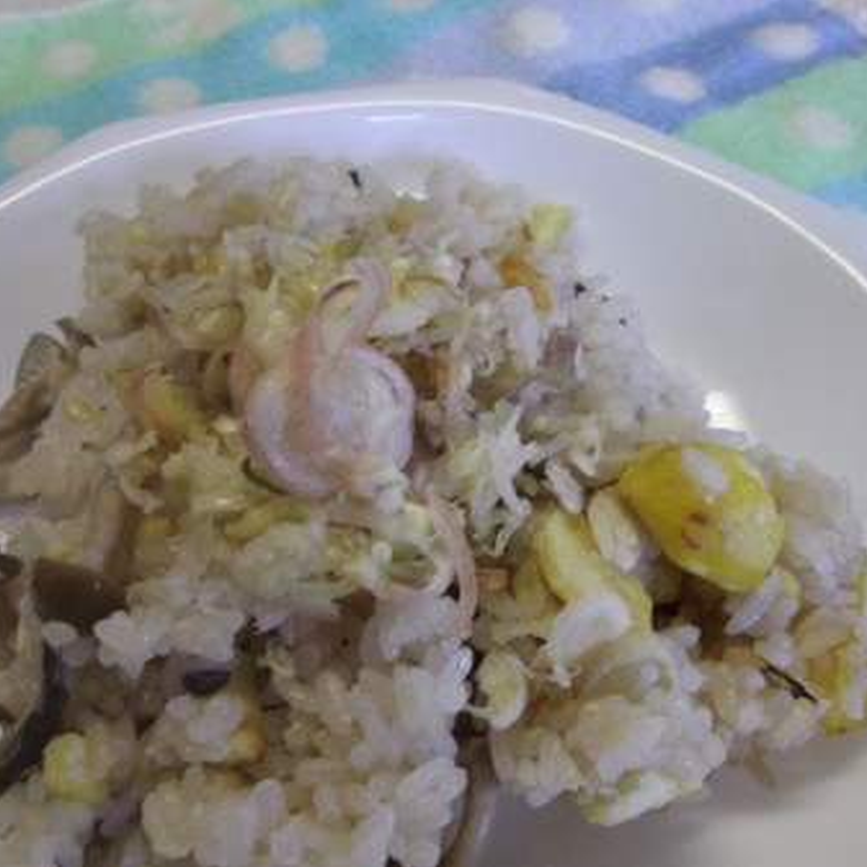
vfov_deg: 51.1
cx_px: 436
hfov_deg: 51.1
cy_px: 434
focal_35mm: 32
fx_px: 907
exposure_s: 1/50
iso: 318
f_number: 3.2
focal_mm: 4.9
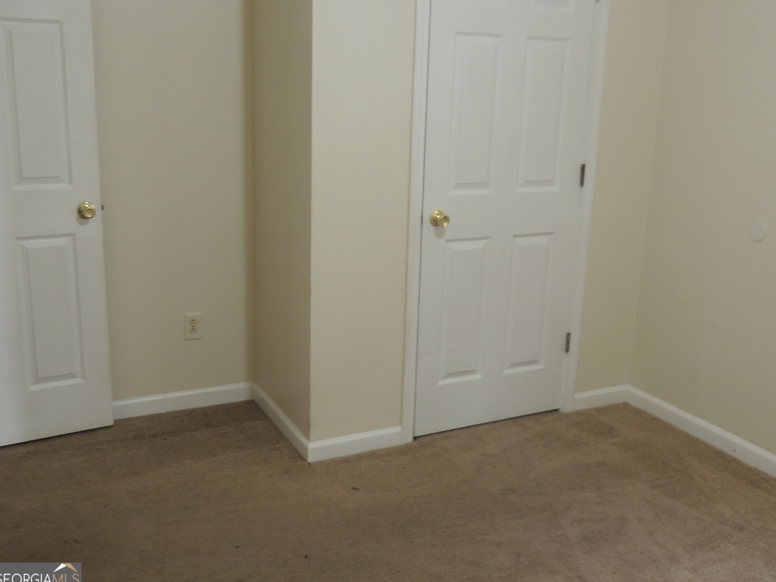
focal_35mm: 36
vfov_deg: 39.7
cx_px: 391
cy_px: 293
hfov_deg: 51.4
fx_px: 807
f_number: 3.3
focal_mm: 6.2
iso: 400
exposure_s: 1/25
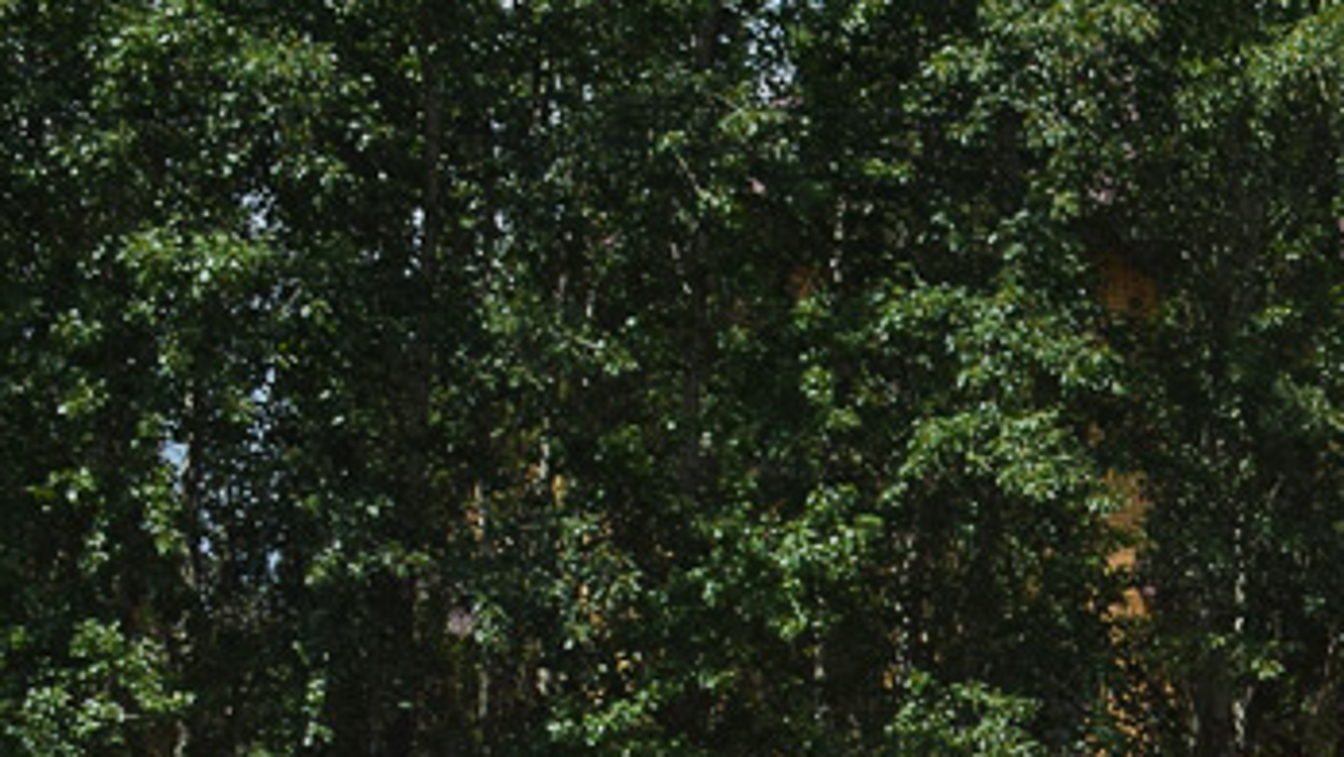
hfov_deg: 12.2
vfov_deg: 7.2
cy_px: 931
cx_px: 2004
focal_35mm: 168
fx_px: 5982
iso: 200
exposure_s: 1/1250
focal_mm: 31
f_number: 7.1
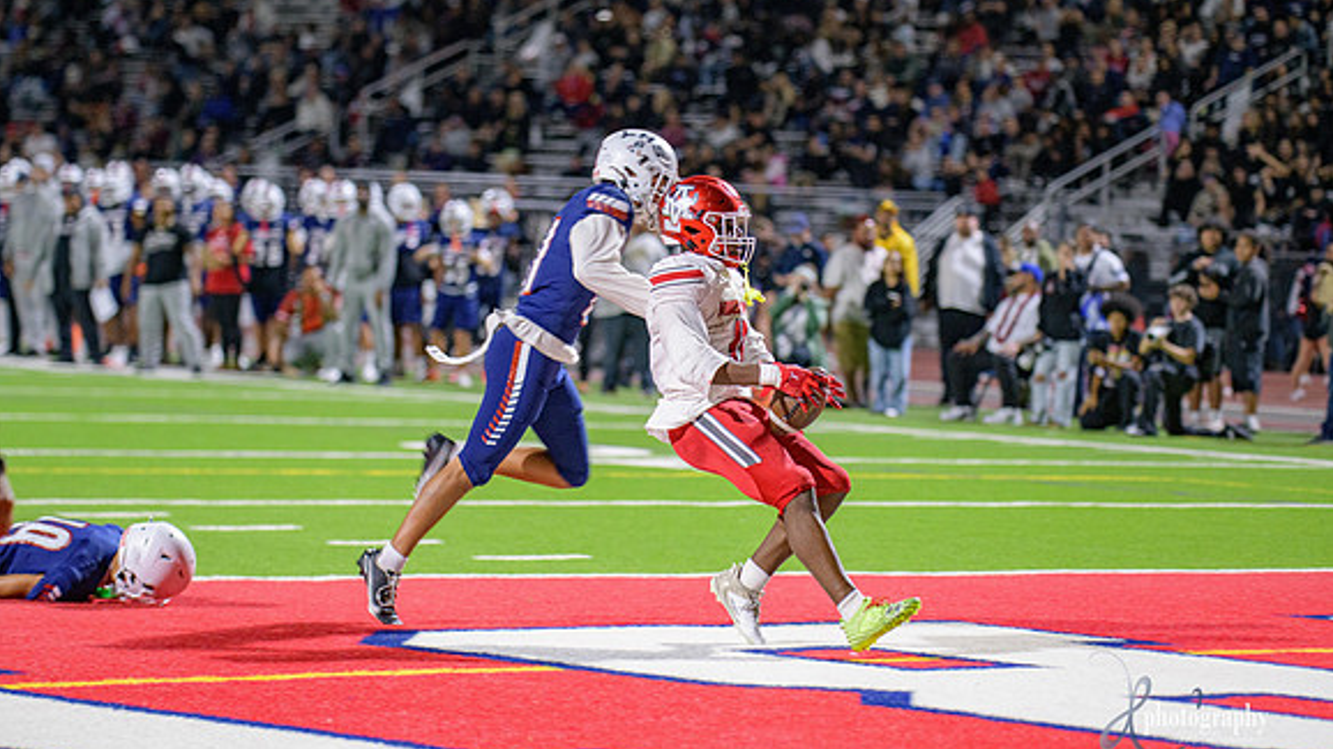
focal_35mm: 163
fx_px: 5761
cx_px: 666
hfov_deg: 13.2
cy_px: 374
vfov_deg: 7.4
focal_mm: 155
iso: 2000
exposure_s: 1/250
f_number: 2.8
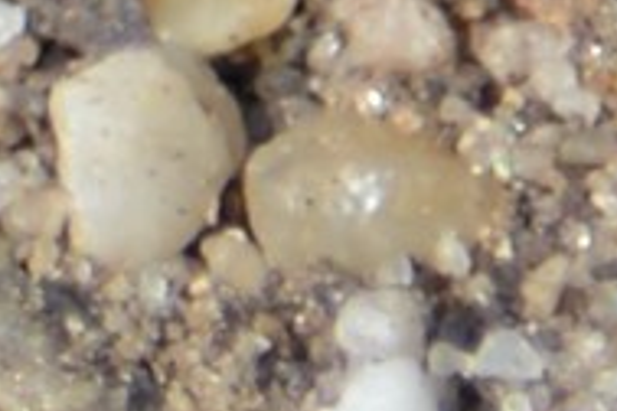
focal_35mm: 2282
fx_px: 39108
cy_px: -499
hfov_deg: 0.9
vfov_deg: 0.6
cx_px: -766
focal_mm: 300
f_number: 8
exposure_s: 1/250
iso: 100
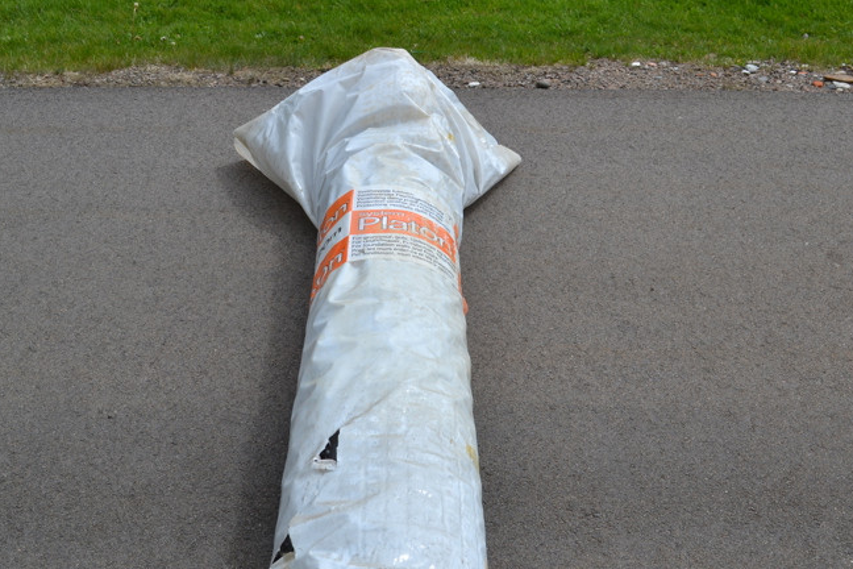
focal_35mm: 50
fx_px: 1185
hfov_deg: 39.5
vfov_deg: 26.9
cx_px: 379
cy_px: 364
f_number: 9
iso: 100
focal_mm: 24
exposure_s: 1/320
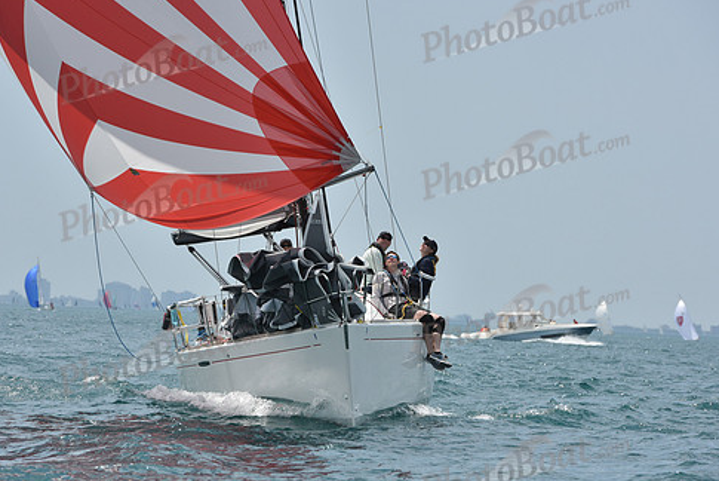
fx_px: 4656
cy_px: 259
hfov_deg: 8.8
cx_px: 345
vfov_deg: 5.9
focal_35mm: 233
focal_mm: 195
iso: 250
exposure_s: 1/1250
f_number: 9
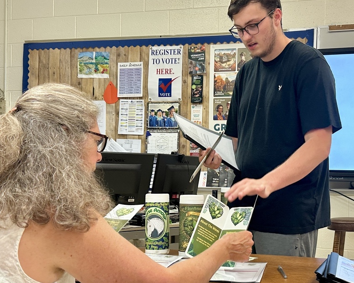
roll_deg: -0.6
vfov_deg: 45.8
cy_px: 151
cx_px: 223
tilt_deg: -0.2
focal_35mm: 32
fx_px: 335
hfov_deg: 55.0
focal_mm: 6.86
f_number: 1.78
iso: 160
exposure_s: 1/60
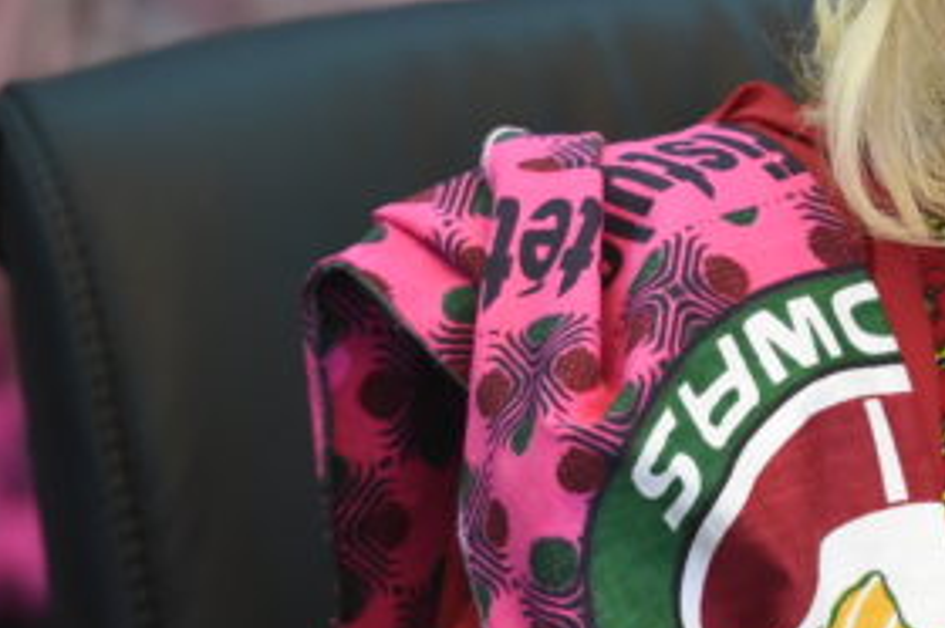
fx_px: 17724
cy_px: 172
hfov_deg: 3.0
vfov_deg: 2.0
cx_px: 1387
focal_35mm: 676
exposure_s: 1/100
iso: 3200
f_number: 3.5
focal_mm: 185
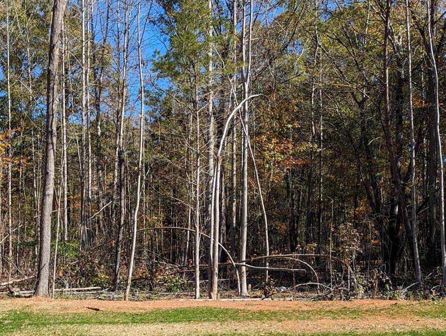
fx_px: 645
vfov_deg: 28.2
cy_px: 293
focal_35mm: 50
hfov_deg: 37.1
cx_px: 104
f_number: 1.85
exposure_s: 1/1058
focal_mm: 6.81
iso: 44
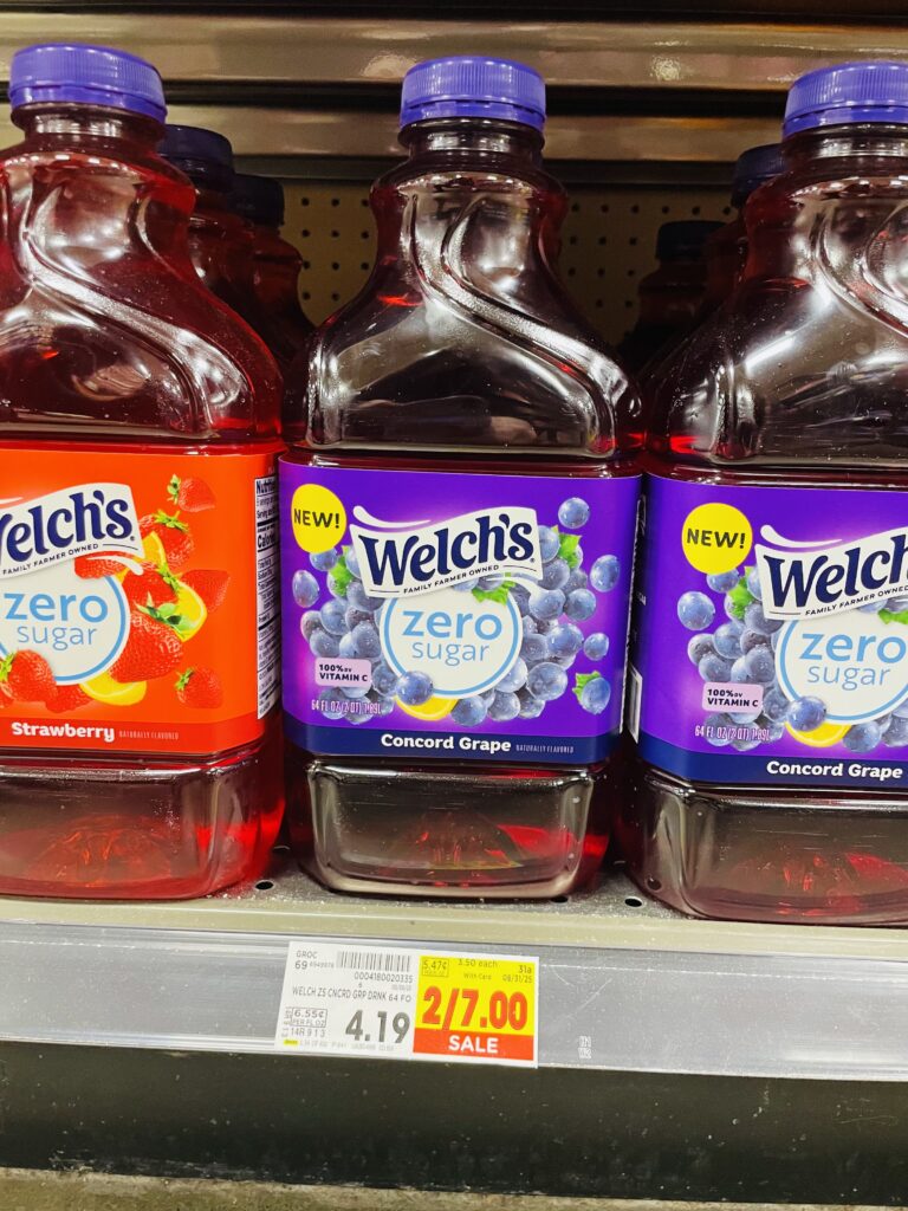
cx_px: 454
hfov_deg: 53.1
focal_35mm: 26
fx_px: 909
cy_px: 606
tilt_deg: -14.1
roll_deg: -0.9
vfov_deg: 67.3
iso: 400
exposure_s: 1/60
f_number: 1.6
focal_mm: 4.2
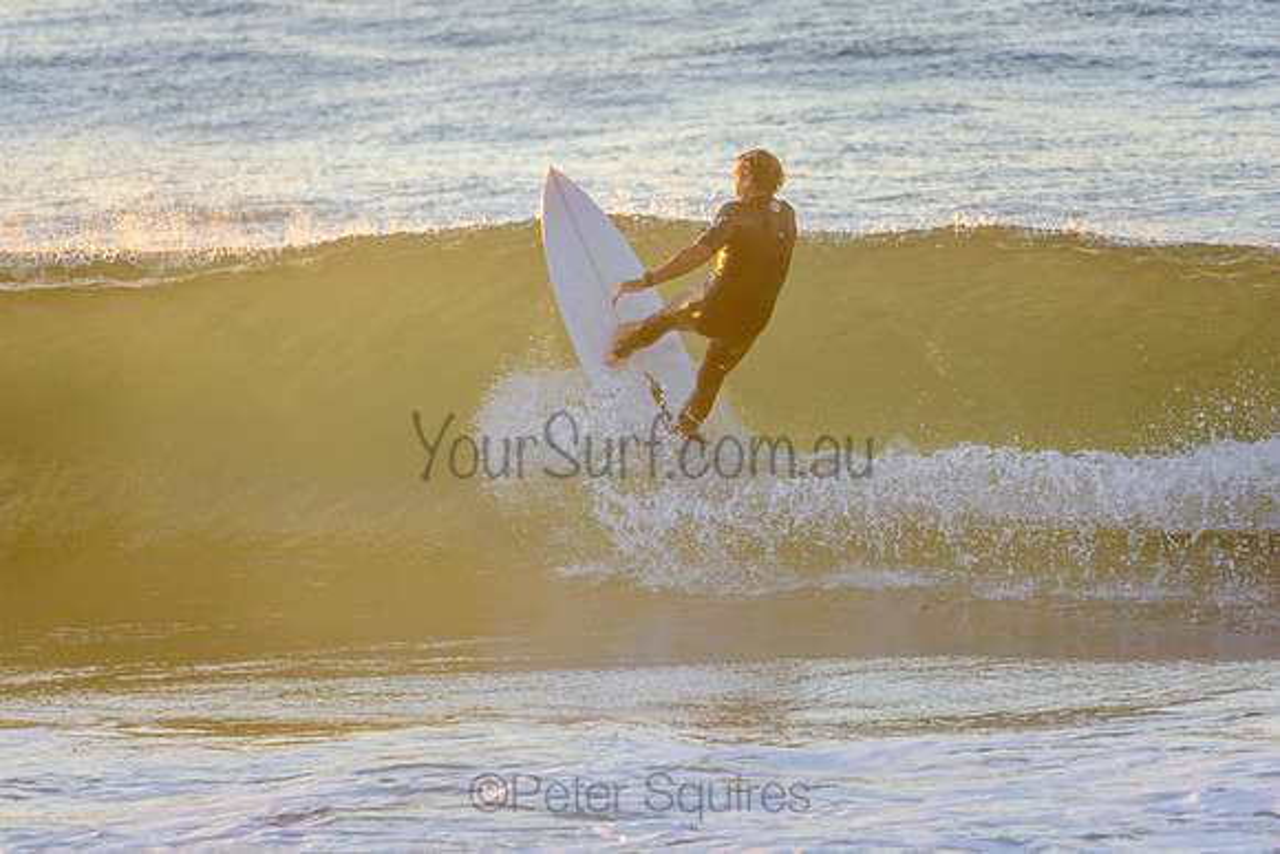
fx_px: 26675
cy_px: 427
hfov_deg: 2.7
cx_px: 640
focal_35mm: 750
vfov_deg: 1.8
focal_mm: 500
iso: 560
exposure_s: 1/1000
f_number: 5.6
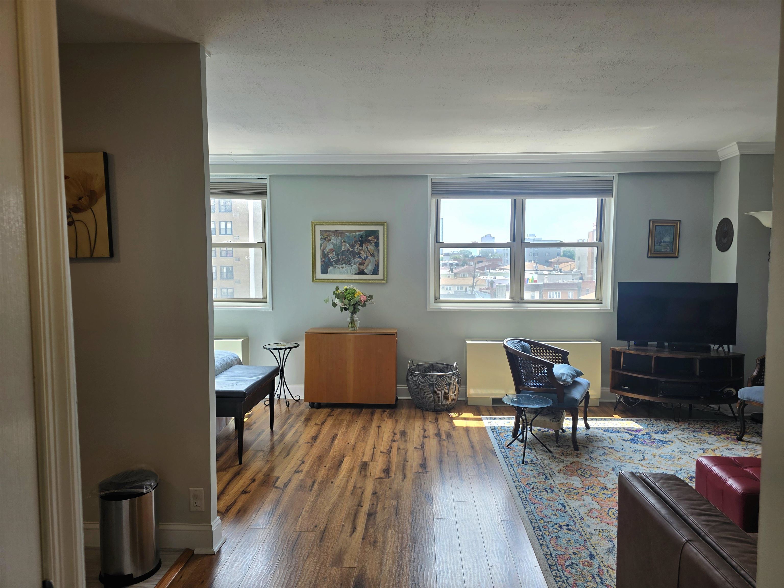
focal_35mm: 23
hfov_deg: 73.9
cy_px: 294
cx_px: 392
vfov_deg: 58.9
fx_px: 521
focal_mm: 6.3
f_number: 1.7
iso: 16
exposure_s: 1/120
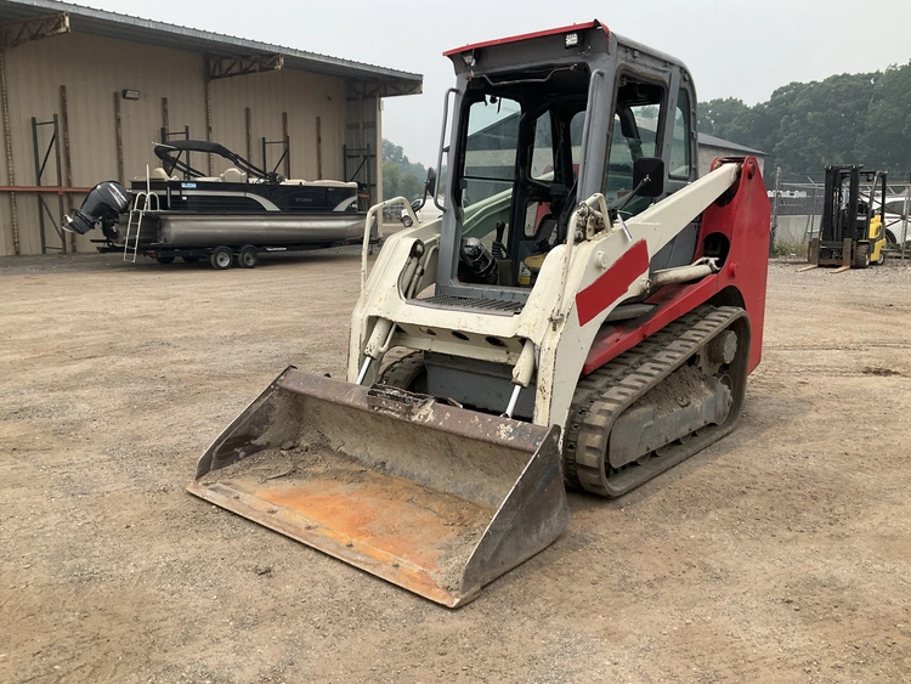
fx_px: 763
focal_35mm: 29
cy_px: 342
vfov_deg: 48.3
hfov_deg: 61.6
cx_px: 456
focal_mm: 3
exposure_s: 1/1786
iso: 25
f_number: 1.8
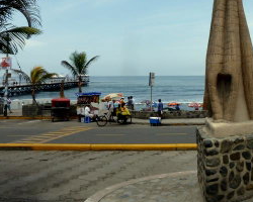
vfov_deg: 37.7
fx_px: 292
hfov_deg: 44.6
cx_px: 201
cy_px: 65
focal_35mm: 39
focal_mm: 4.1
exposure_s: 1/400
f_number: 5.6
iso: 80
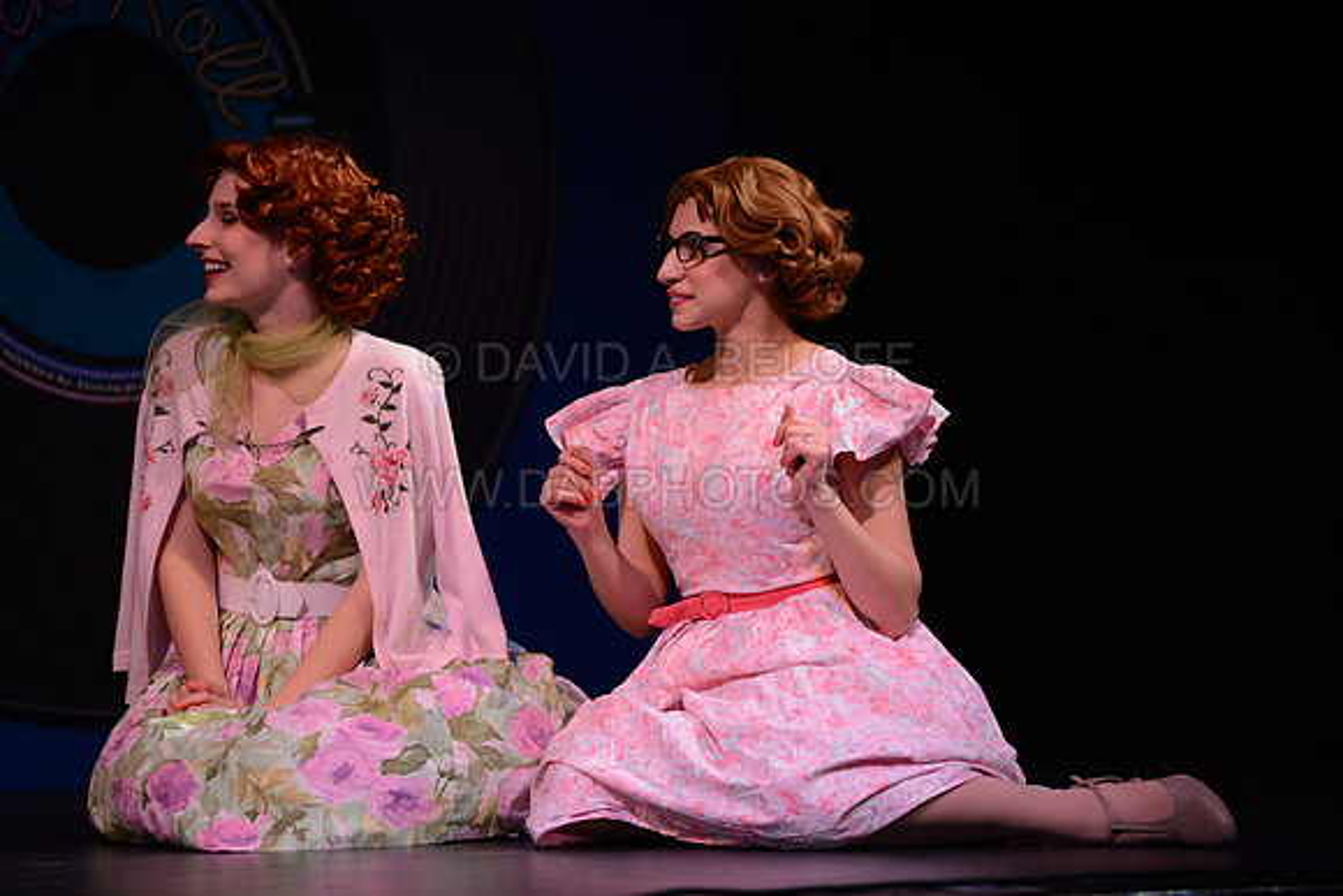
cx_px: 672
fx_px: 6343
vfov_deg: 8.1
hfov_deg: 12.1
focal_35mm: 170
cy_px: 448
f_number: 2.8
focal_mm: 170
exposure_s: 1/400
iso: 1600
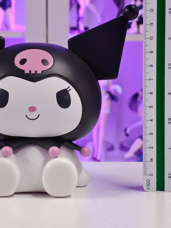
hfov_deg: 12.1
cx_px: 56
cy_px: 85
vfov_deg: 16.1
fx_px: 804
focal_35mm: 122
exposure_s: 1/25
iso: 800
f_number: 2.4
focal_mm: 7.48
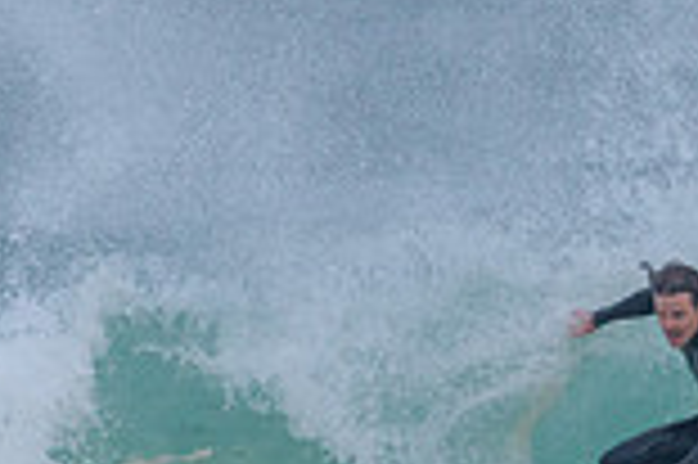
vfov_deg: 0.6
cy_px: 516
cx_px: 586
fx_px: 44450
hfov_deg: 0.9
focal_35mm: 2295
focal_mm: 500
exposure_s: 1/2000
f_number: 5.6
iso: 900
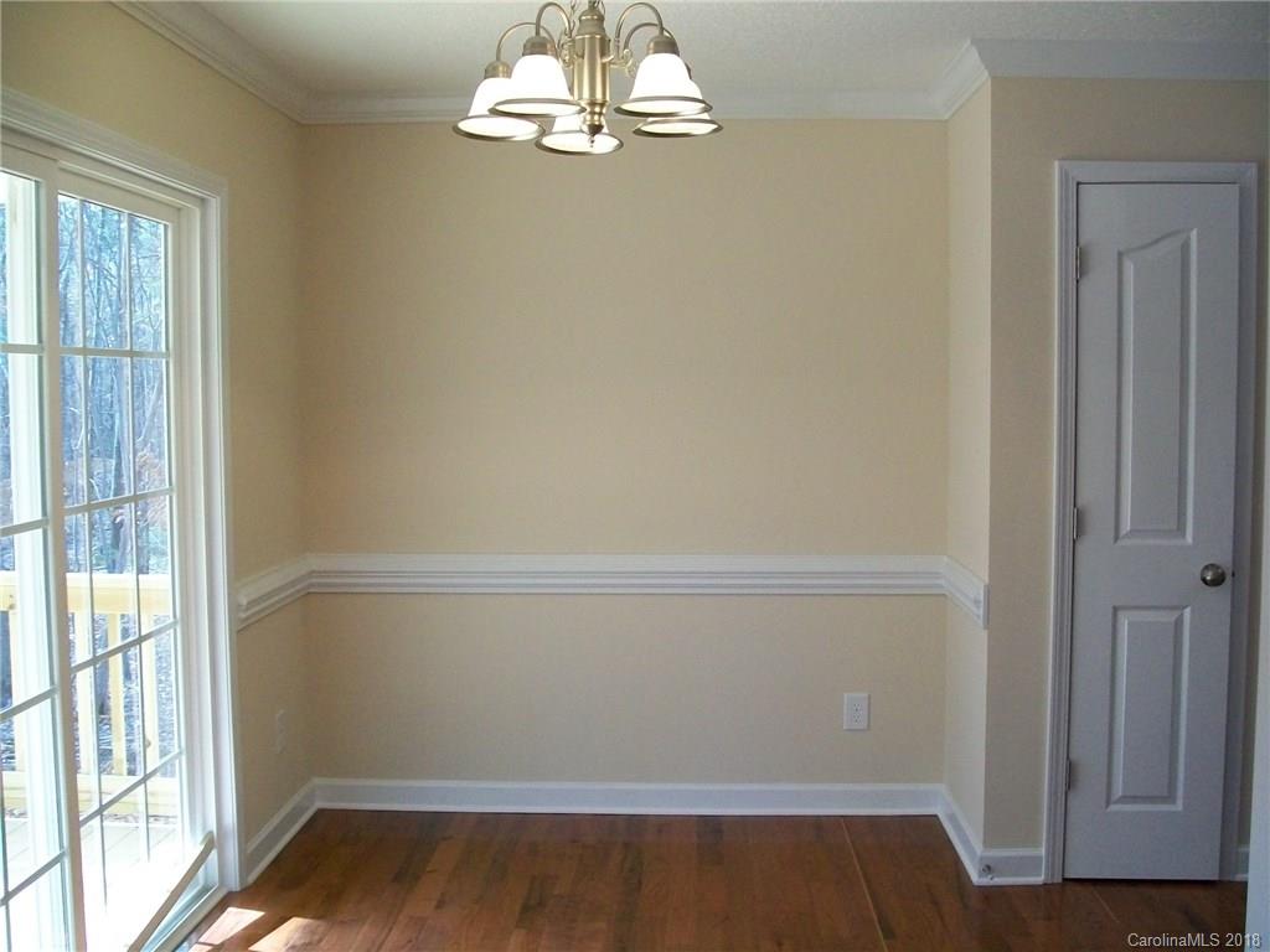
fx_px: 1321
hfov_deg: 51.4
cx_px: 635
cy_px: 476
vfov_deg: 39.7
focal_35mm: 36
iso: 160
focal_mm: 6
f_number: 2.7
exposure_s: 1/100
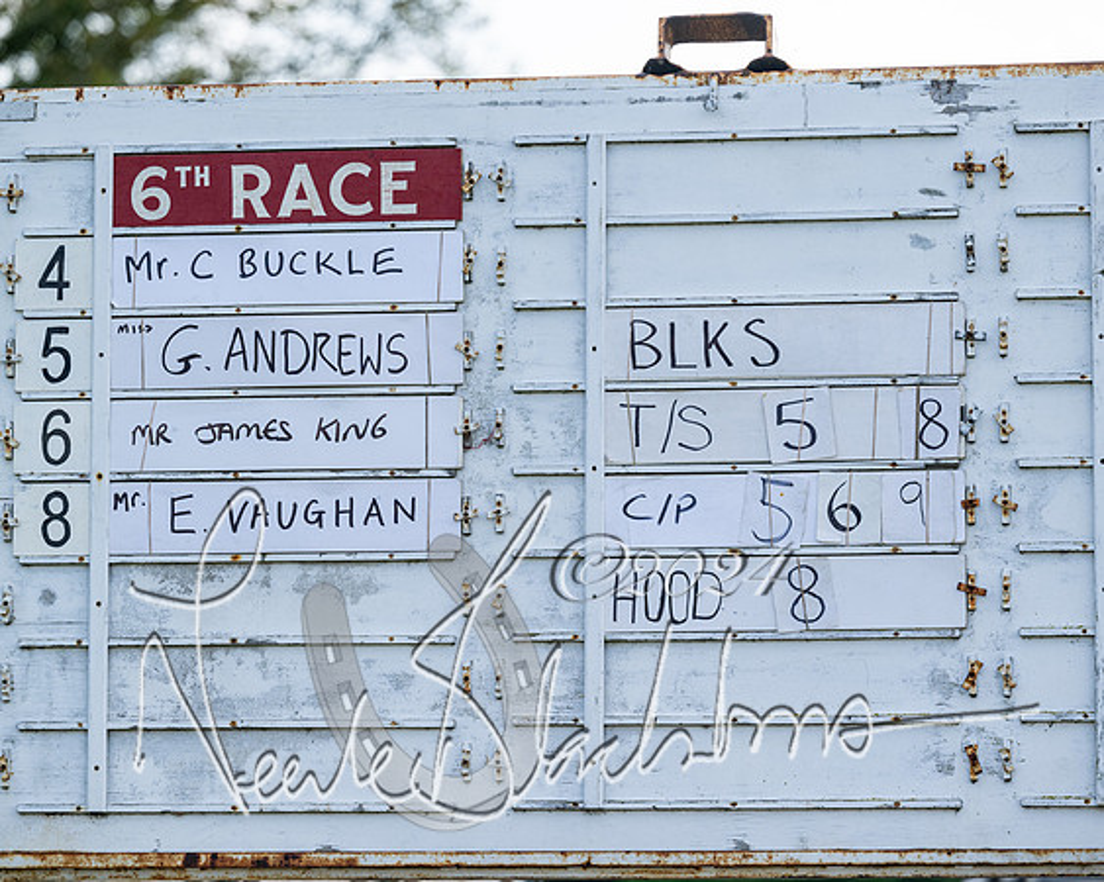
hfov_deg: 13.2
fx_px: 4784
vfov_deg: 10.5
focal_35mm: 146
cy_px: 441
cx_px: 552
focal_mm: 130
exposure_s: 1/2000
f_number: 4
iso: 400
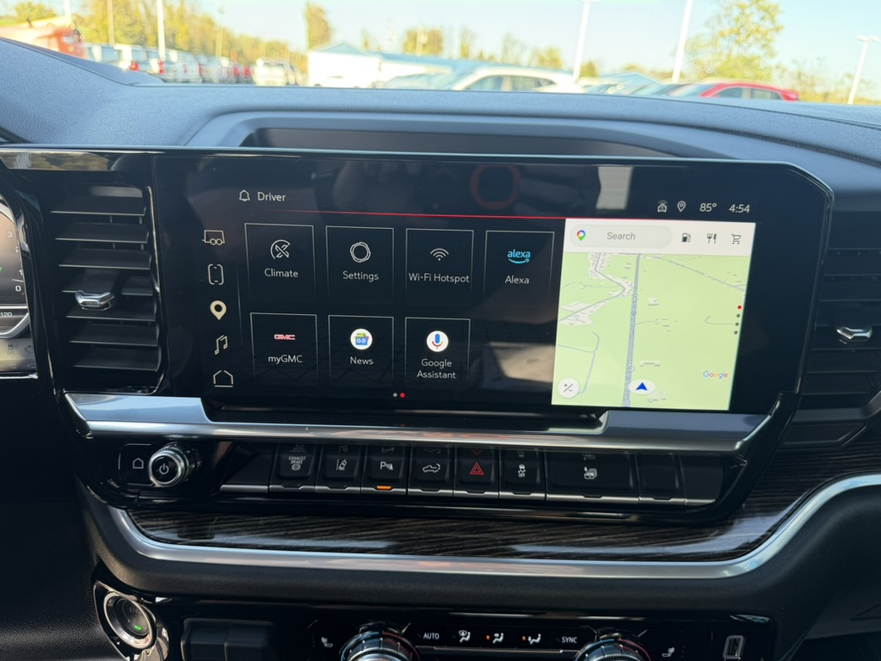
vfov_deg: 56.8
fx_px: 611
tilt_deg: -20.4
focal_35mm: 24
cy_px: 330
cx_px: 440
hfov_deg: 71.6
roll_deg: -4.2
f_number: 1.78
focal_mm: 6.76
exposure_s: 1/121
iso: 50
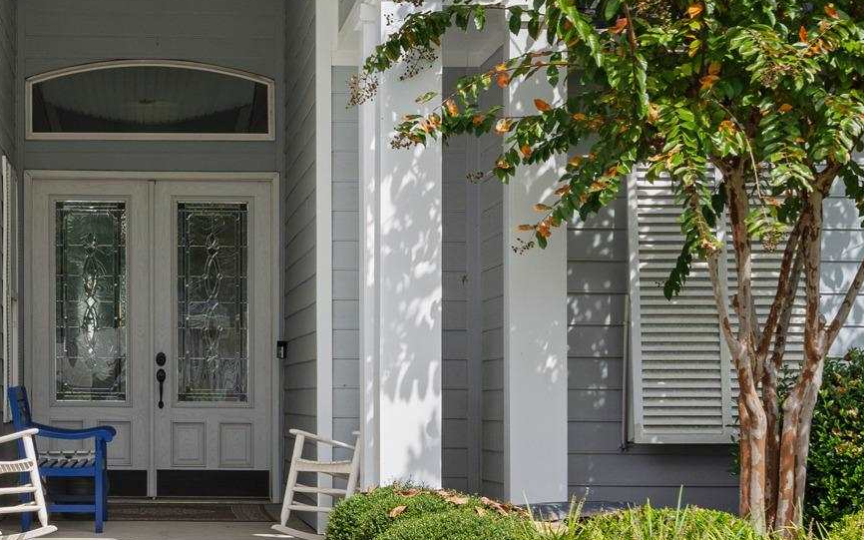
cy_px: 170
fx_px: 2425
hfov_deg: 20.0
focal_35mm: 103
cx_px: 156
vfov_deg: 12.7
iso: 250
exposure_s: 1/1000
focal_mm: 35
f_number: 8
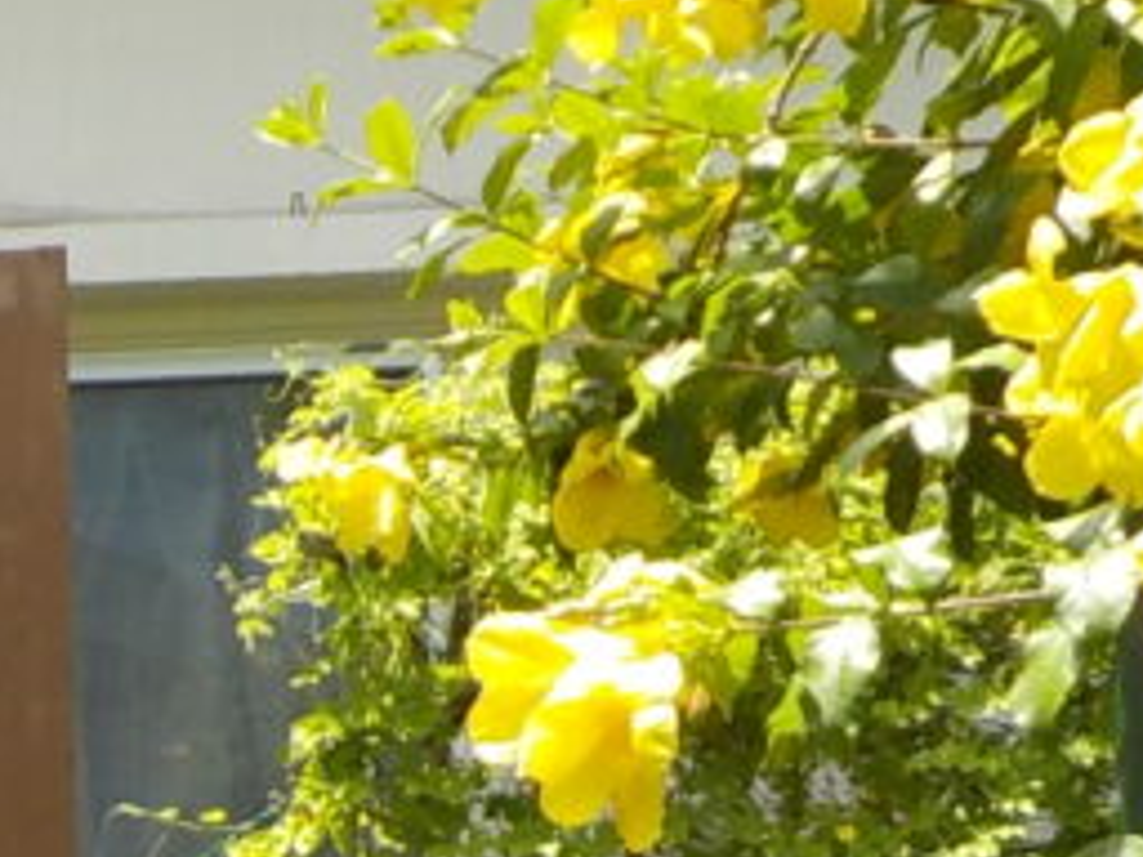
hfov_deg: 15.0
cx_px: -661
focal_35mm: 120
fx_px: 3962
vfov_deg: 12.0
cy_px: 1120
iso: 125
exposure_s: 1/640
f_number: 3.3
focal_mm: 4.1
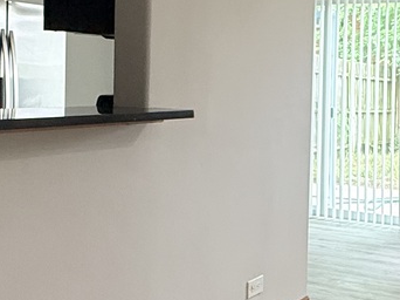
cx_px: 352
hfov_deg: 31.4
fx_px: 681
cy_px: 97
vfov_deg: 24.7
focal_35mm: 59
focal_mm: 2.22
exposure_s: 1/120
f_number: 2.2
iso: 320
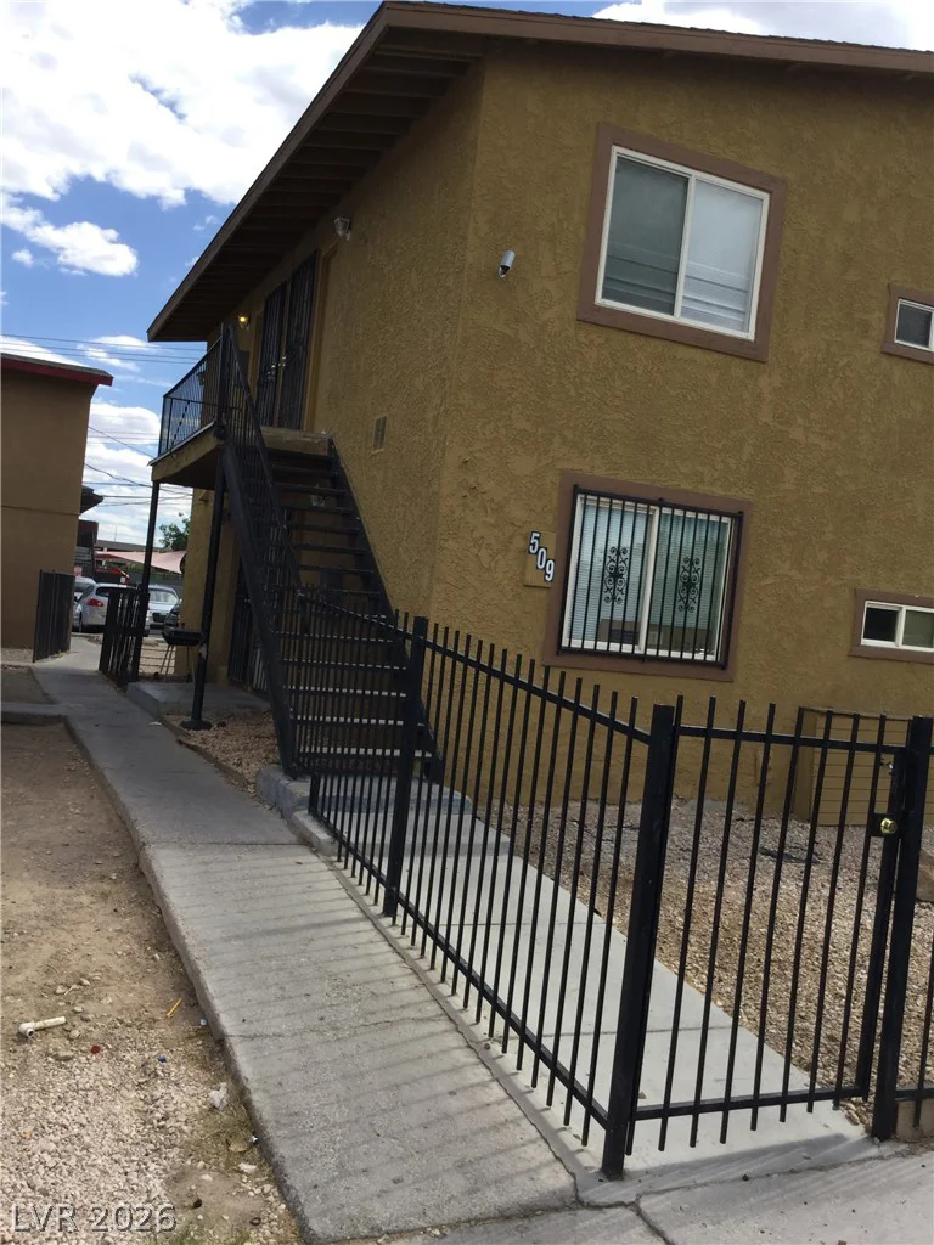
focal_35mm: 31
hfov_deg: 45.4
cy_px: 622
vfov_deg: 58.4
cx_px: 467
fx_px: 1115
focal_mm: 3.3
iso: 25
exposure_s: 1/926
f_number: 2.4
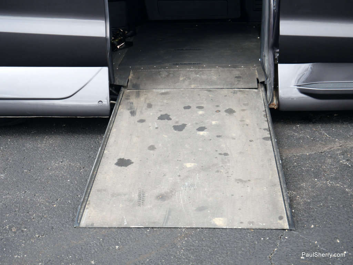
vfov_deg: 26.1
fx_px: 571
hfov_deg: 34.3
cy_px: 132
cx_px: 176
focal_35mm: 56
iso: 200
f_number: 4.7
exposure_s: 1/100
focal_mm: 28
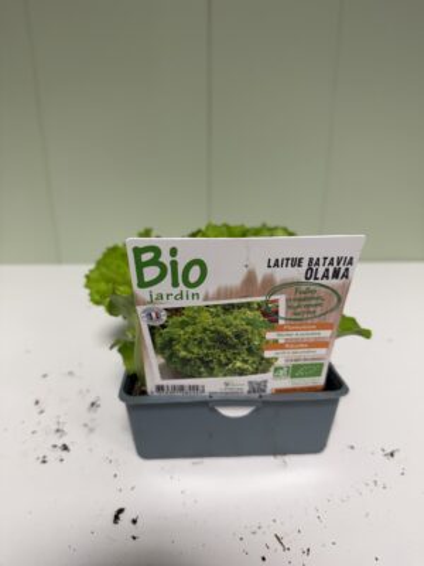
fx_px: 392
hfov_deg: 56.8
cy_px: 283
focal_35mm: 24
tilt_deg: -22.4
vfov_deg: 71.6
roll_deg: -0.6
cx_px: 212
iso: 100
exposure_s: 1/100
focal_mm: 6.76
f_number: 1.78
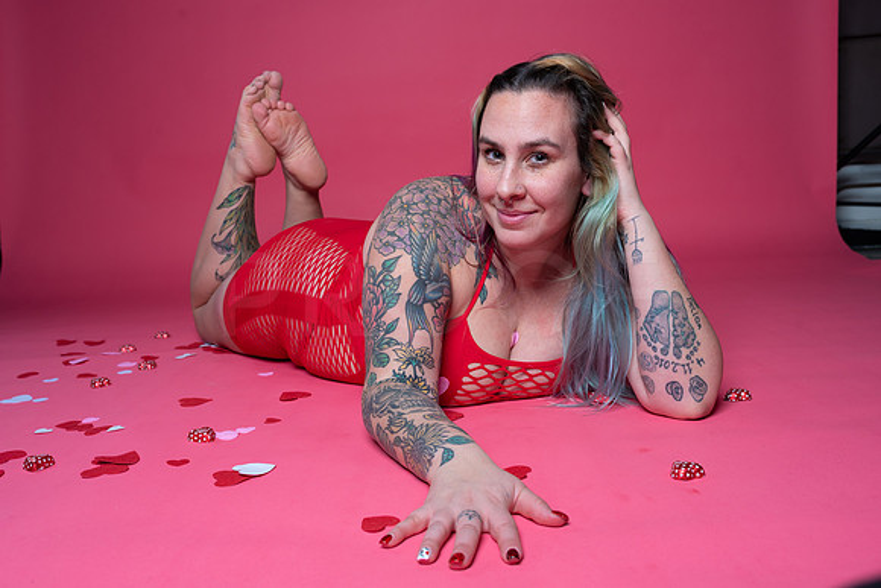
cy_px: 294
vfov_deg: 37.9
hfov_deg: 54.4
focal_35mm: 35
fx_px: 857
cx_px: 440
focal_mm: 35
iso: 100
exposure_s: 1/160
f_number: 8
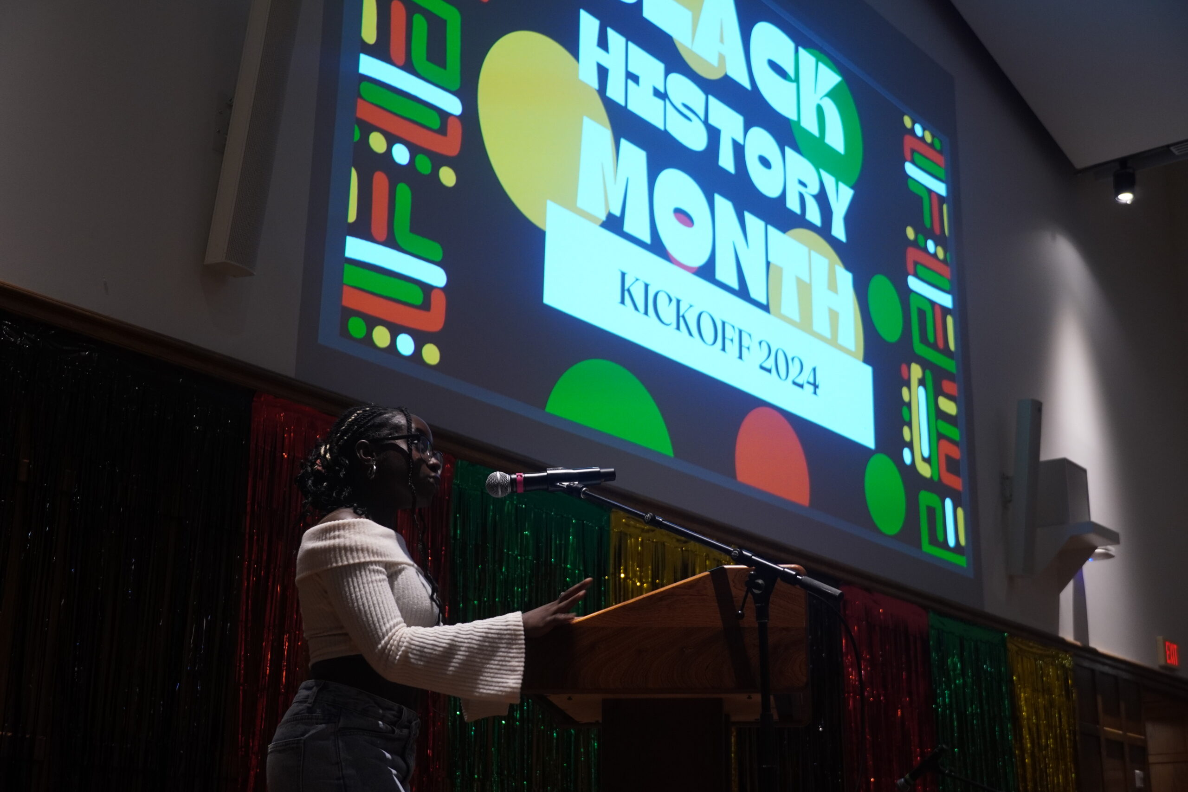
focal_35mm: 50
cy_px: 396
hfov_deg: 40.0
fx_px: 1633
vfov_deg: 27.3
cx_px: 594
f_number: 4.5
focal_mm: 33
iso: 800
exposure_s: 1/25
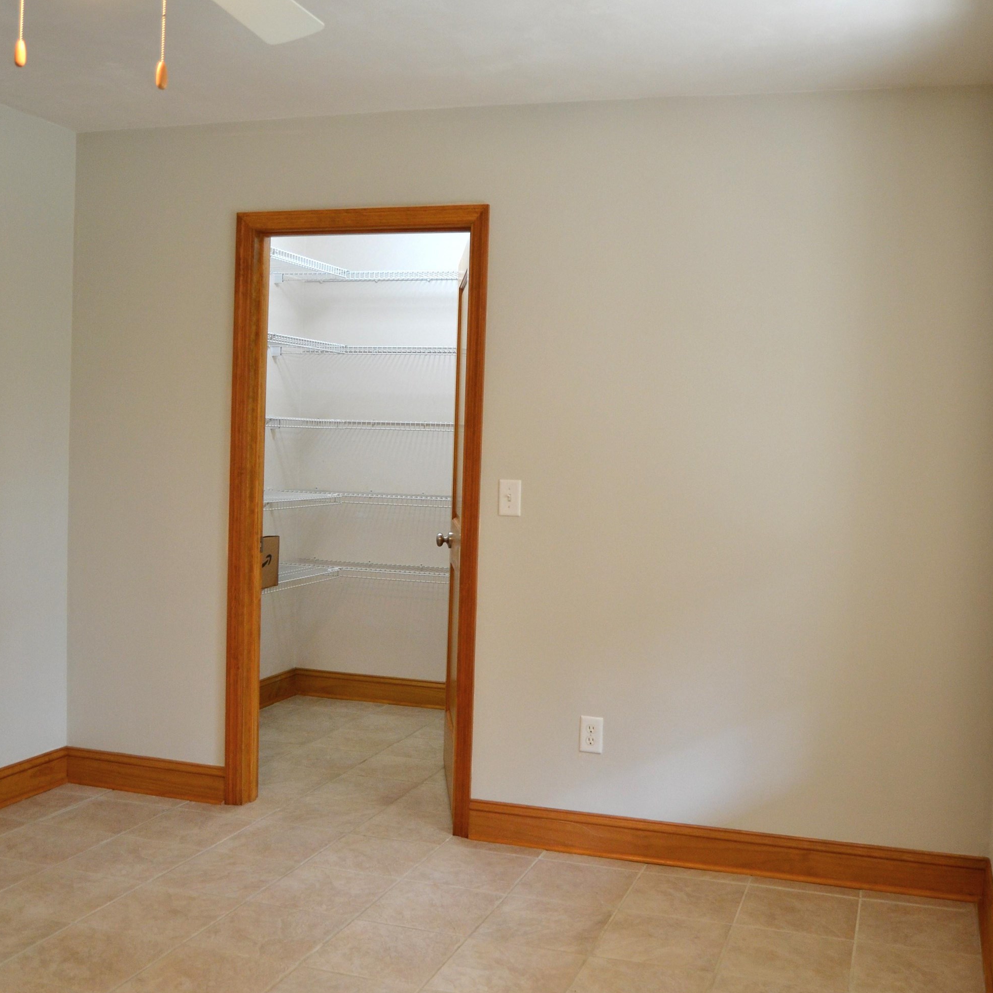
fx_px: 1168
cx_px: 525
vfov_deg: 46.0
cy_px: 485
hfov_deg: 46.0
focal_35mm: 36
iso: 450
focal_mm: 18
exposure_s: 1/60
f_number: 3.5
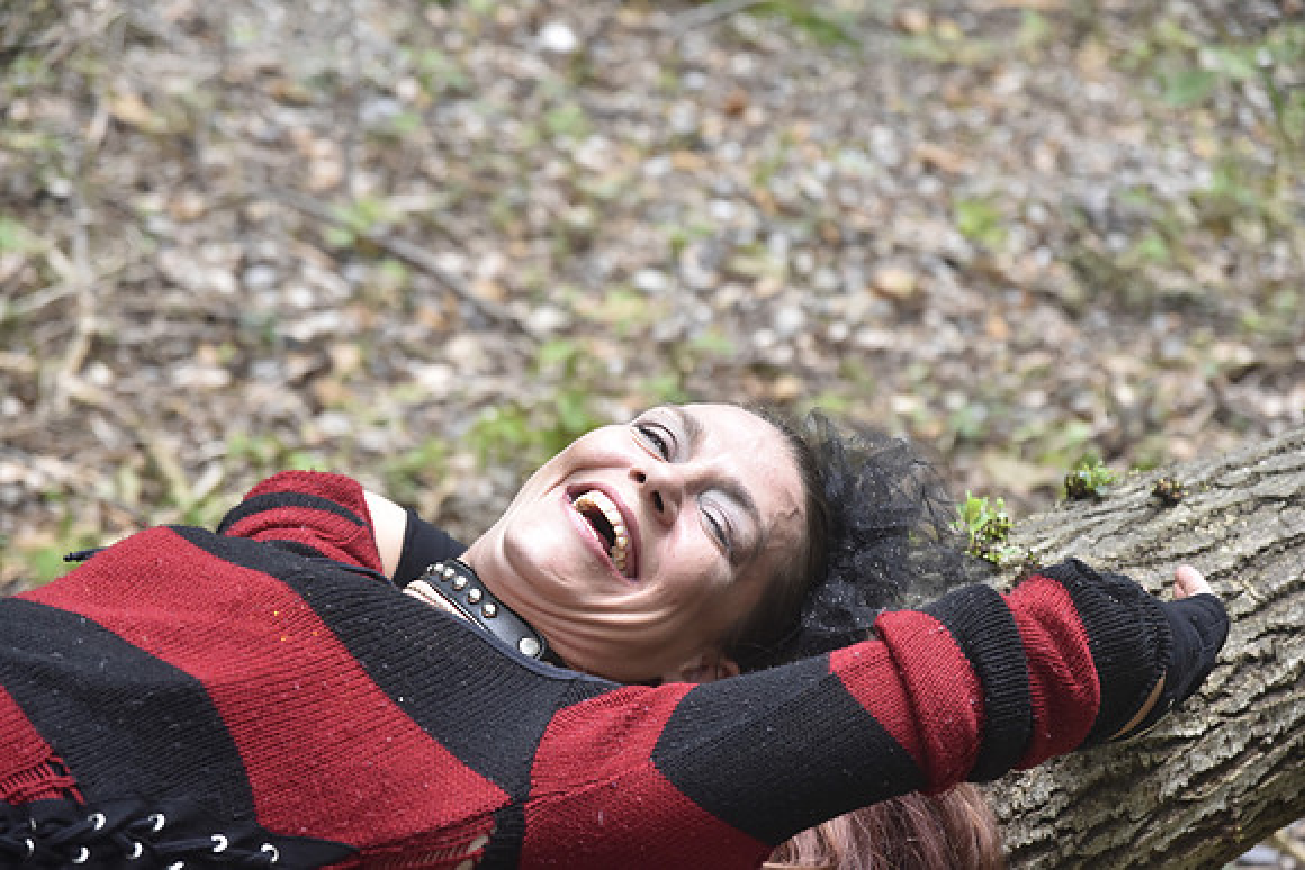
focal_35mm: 105
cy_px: 435
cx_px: 652
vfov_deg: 13.0
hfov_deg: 19.5
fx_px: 3807
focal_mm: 70
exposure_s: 1/125
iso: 800
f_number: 4
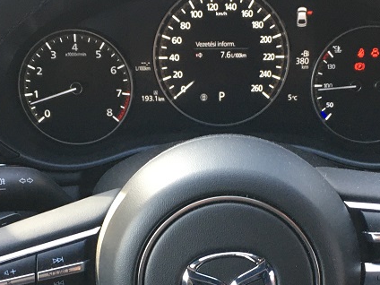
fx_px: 768
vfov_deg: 20.7
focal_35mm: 70
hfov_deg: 27.8
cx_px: 202
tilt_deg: -37.0
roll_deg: -0.3
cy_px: 242
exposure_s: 1/33
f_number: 2.2
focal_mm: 4.15
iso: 50
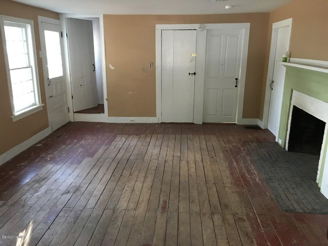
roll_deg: +0.1
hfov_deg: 61.7
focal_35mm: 29
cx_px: 164
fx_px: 275
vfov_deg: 48.2
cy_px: 123
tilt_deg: -15.2
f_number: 2.2
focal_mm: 4.15
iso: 200
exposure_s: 1/30
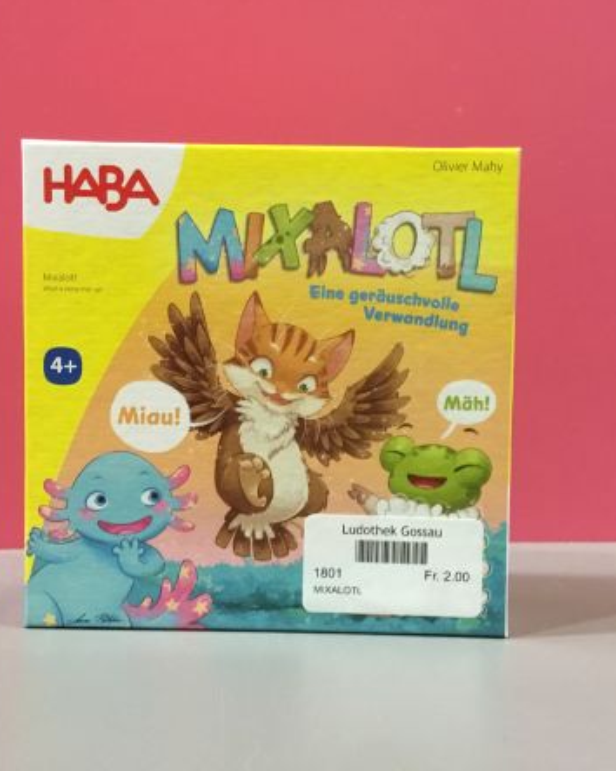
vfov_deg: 44.8
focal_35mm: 41
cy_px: 383
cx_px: 329
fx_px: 935
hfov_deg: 36.4
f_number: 2.4
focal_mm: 3.3
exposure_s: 1/33
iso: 200
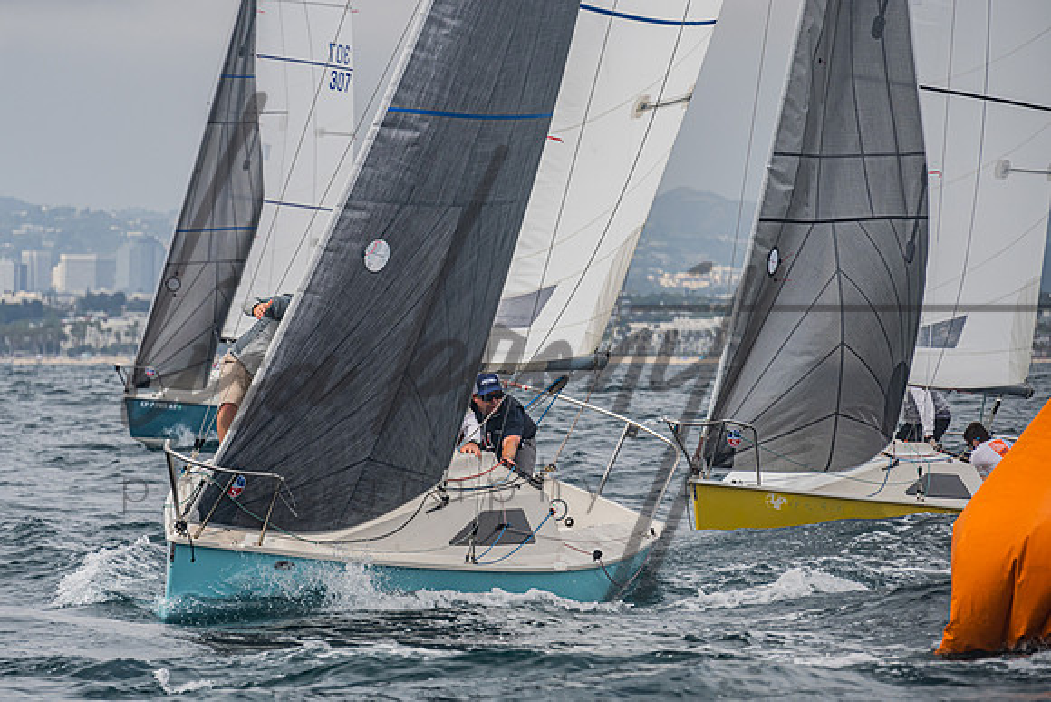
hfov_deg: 7.7
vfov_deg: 5.2
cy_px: 313
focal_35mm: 266
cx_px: 373
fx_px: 7767
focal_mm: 200
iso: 160
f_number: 6.3
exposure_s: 1/640
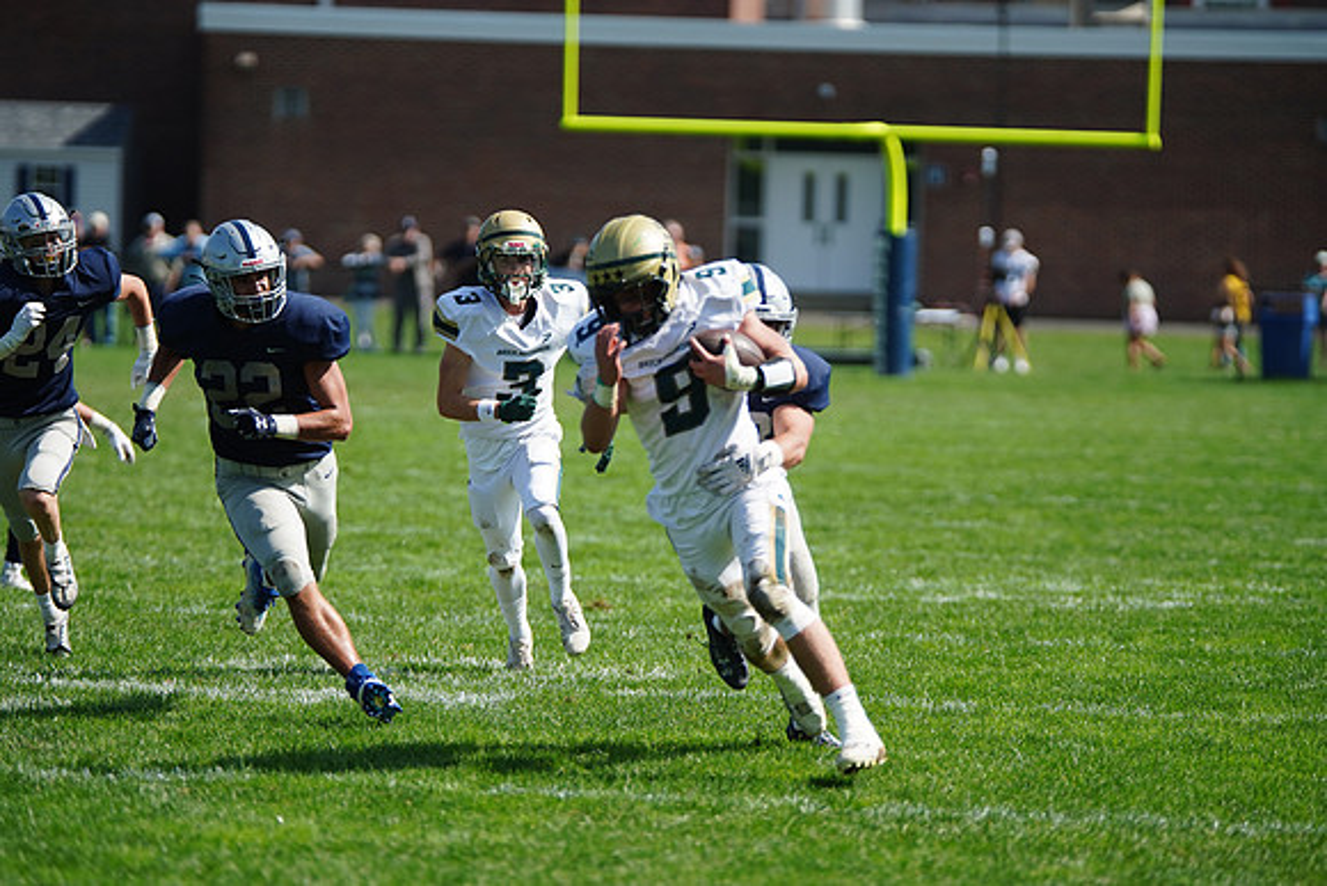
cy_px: 443
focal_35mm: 209
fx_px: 7705
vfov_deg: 6.6
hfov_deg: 9.8
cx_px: 664
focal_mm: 209
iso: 400
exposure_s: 1/4000
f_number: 2.8
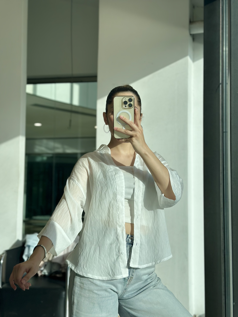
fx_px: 440
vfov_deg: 39.7
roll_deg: -0.5
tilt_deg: -17.6
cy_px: 158
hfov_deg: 30.3
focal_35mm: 48
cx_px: 119
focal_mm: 6.86
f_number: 1.78
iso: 100
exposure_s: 1/2028
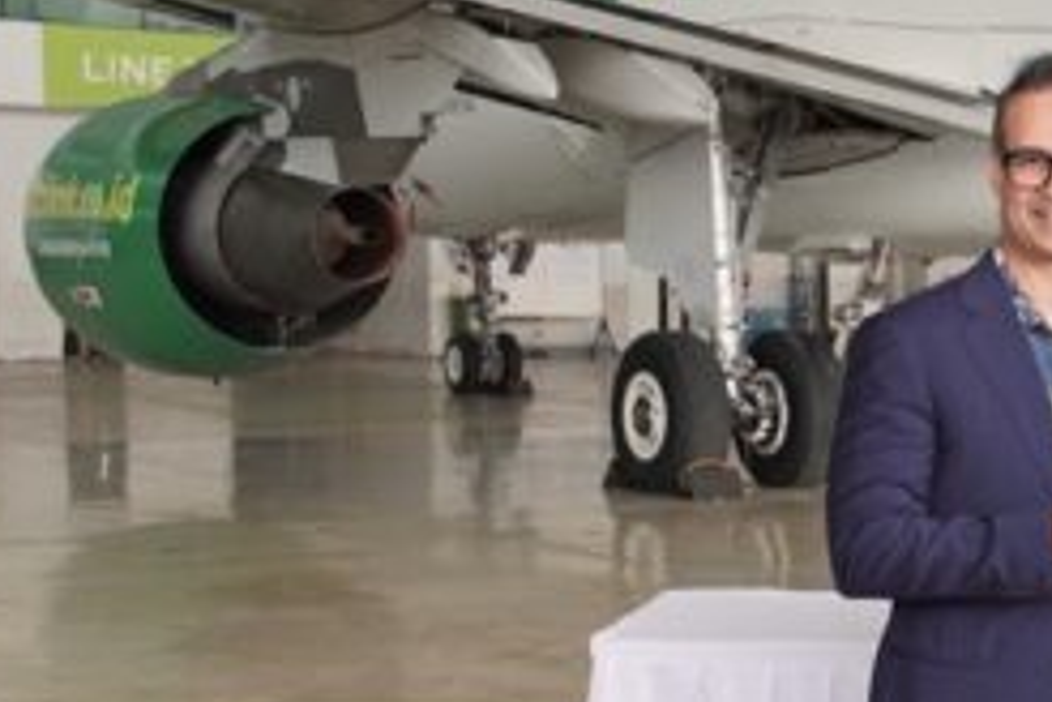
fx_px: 2191
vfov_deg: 18.1
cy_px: 454
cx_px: 1240
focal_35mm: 75
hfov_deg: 24.6
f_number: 4.5
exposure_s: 1/250
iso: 400
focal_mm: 24
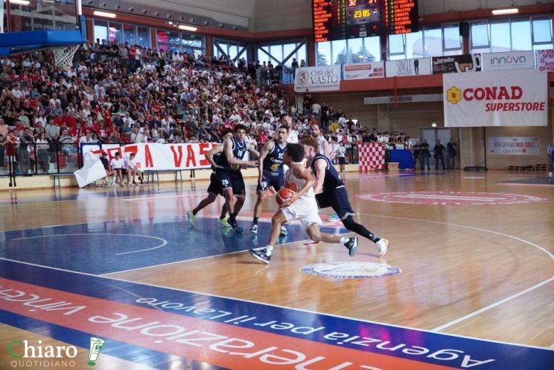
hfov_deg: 46.4
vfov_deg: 31.9
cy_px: 185
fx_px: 647
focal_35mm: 42
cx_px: 277
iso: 5000
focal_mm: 28
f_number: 4
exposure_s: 1/1000
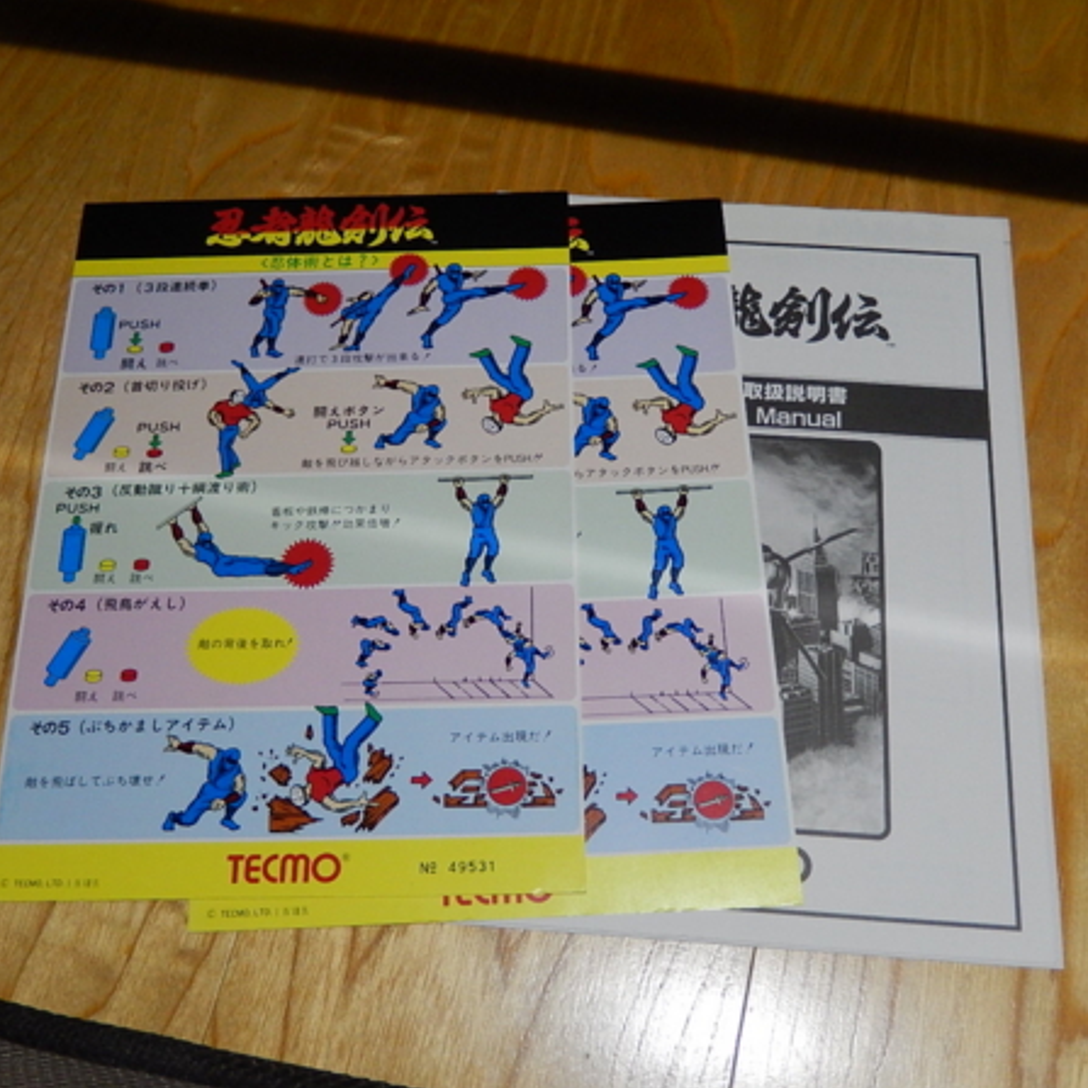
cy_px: 543
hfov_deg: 43.9
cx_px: 540
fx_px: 1351
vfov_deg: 43.9
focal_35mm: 38
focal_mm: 5.7
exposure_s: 1/13
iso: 400
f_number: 3.8
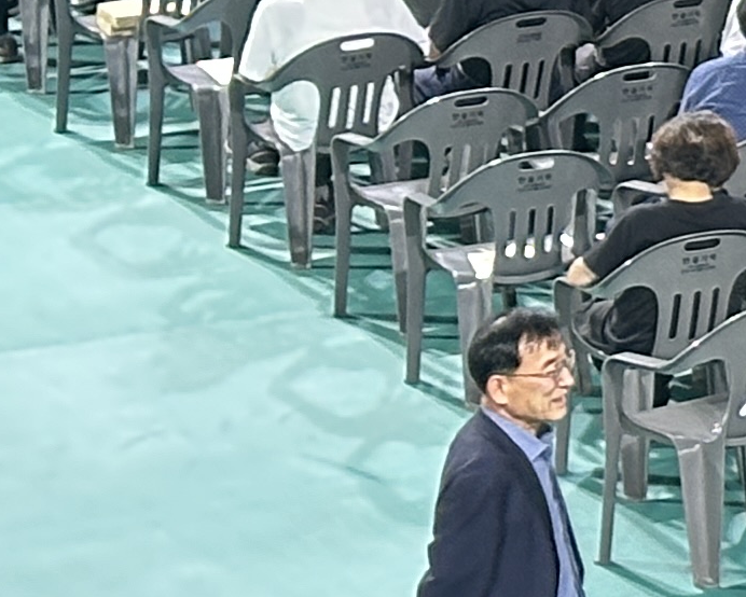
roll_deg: -0.4
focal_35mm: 273
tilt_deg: -8.5
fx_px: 6029
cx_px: 2111
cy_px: -358
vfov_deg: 5.6
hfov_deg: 6.5
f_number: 1.78
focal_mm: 6.86
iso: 200
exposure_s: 1/40
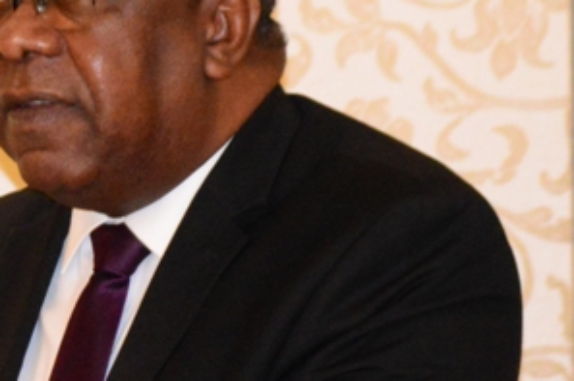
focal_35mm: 600
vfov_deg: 2.3
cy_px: 314
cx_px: -236
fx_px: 9551
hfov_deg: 3.4
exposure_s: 1/60
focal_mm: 116
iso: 3200
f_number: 7.1
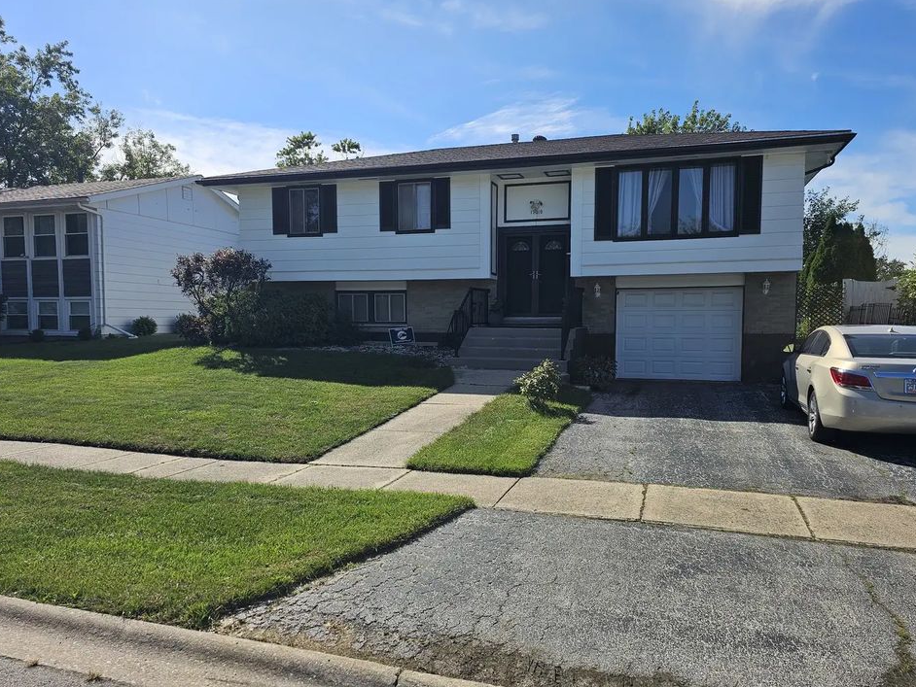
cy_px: 361
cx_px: 484
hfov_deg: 69.3
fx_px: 662
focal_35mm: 25
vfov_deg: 54.9
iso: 10
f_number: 1.7
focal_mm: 6.3
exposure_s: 1/812
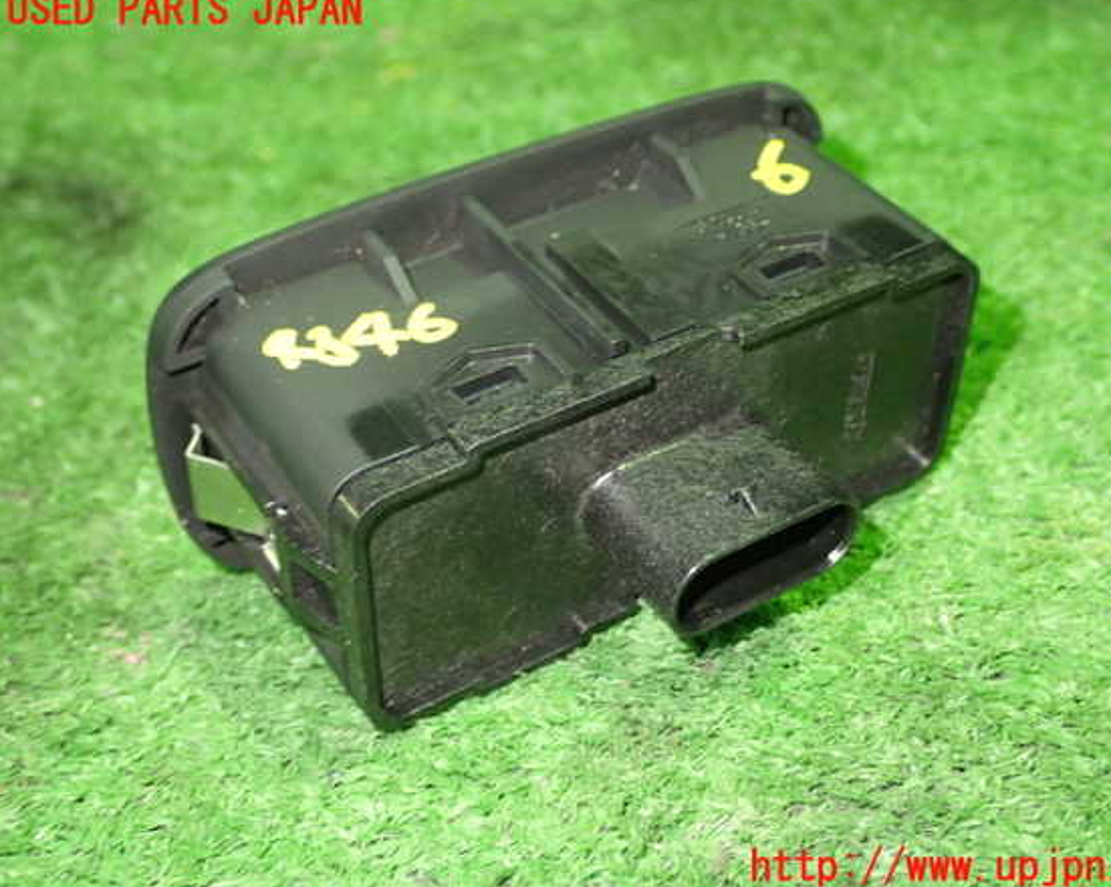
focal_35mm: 50
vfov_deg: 30.2
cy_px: 439
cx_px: 601
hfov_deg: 37.3
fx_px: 1643
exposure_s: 1/15
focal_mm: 8.4
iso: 800
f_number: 3.1
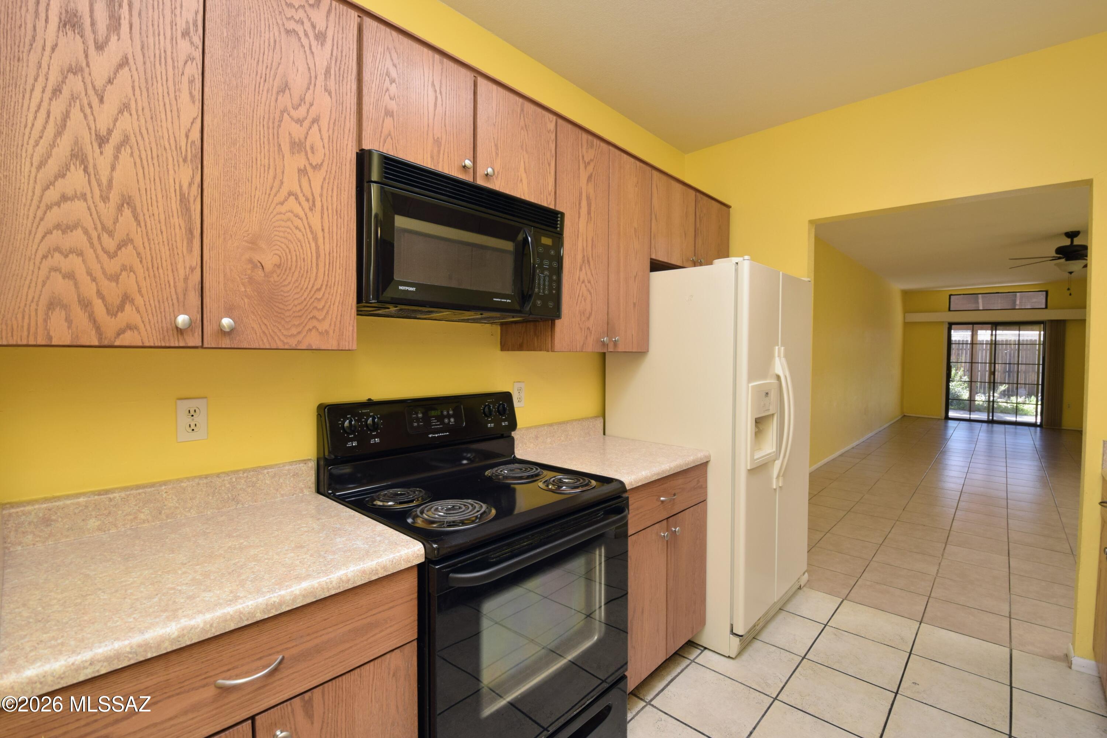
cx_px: 554
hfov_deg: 100.4
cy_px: 369
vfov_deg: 77.3
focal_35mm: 15
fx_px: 461
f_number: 8
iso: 400
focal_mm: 10
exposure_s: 1/50
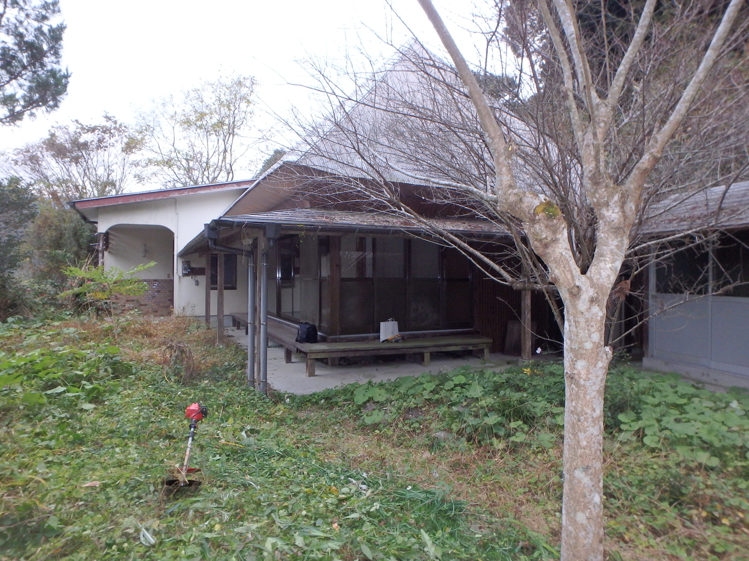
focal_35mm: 21
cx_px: 374
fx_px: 454
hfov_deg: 79.0
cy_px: 280
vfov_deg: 63.4
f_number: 3.5
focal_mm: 3.7
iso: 250
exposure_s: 1/30
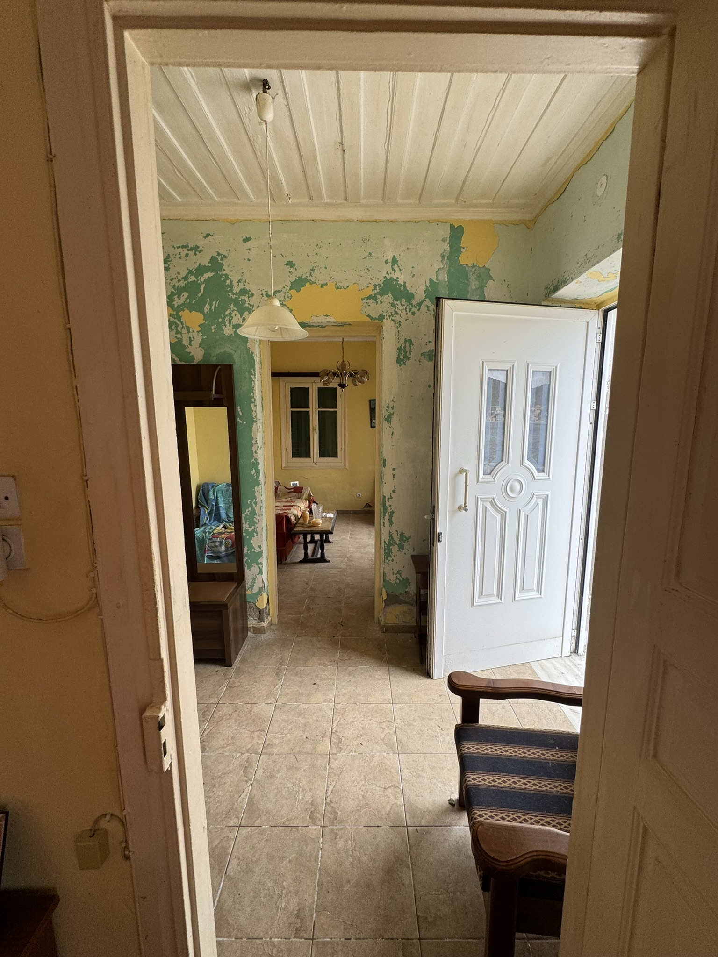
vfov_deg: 102.1
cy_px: 478
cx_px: 359
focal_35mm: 14
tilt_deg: -7.6
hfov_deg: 85.7
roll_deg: +0.0
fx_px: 387
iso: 80
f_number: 2.2
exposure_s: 1/99
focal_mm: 2.22
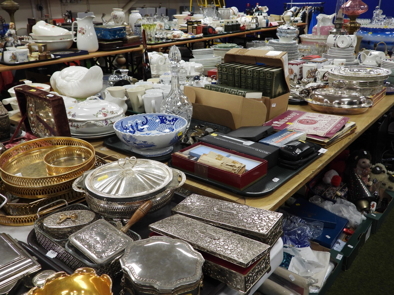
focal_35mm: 32
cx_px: 197
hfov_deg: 56.8
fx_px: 364
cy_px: 148
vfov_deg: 44.2
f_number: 3.2
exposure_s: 1/30
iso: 160
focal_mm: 5.8
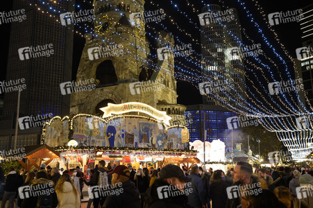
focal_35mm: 35
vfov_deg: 37.8
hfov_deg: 54.5
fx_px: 304
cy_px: 104
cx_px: 156
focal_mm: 35
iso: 1250
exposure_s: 1/40
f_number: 3.2
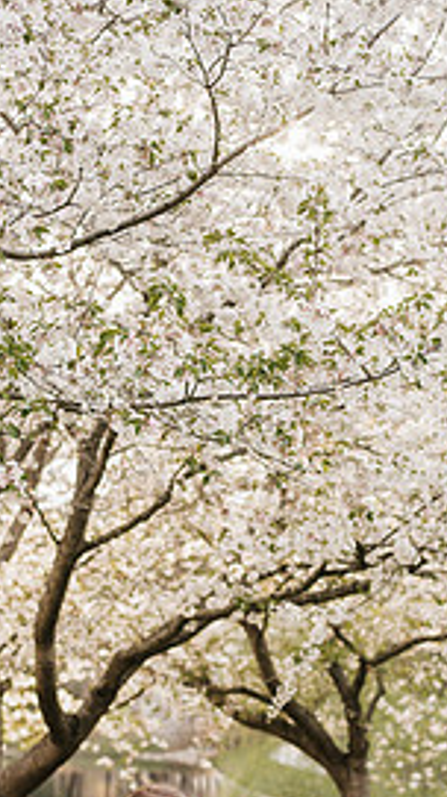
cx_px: 294
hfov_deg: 13.9
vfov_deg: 24.2
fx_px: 1837
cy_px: 585
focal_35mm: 87
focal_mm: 50
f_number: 2.2
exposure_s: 1/400
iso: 125
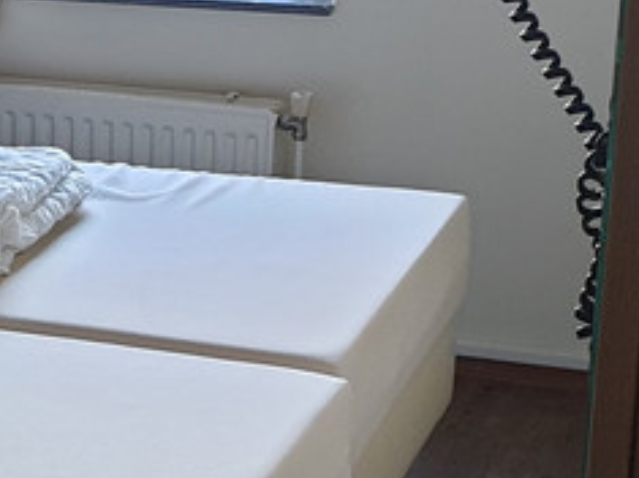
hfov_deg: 16.0
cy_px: 225
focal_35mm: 118
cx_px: -137
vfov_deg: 12.5
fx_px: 2177
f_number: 2.4
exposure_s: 1/49
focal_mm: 4.3
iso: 160
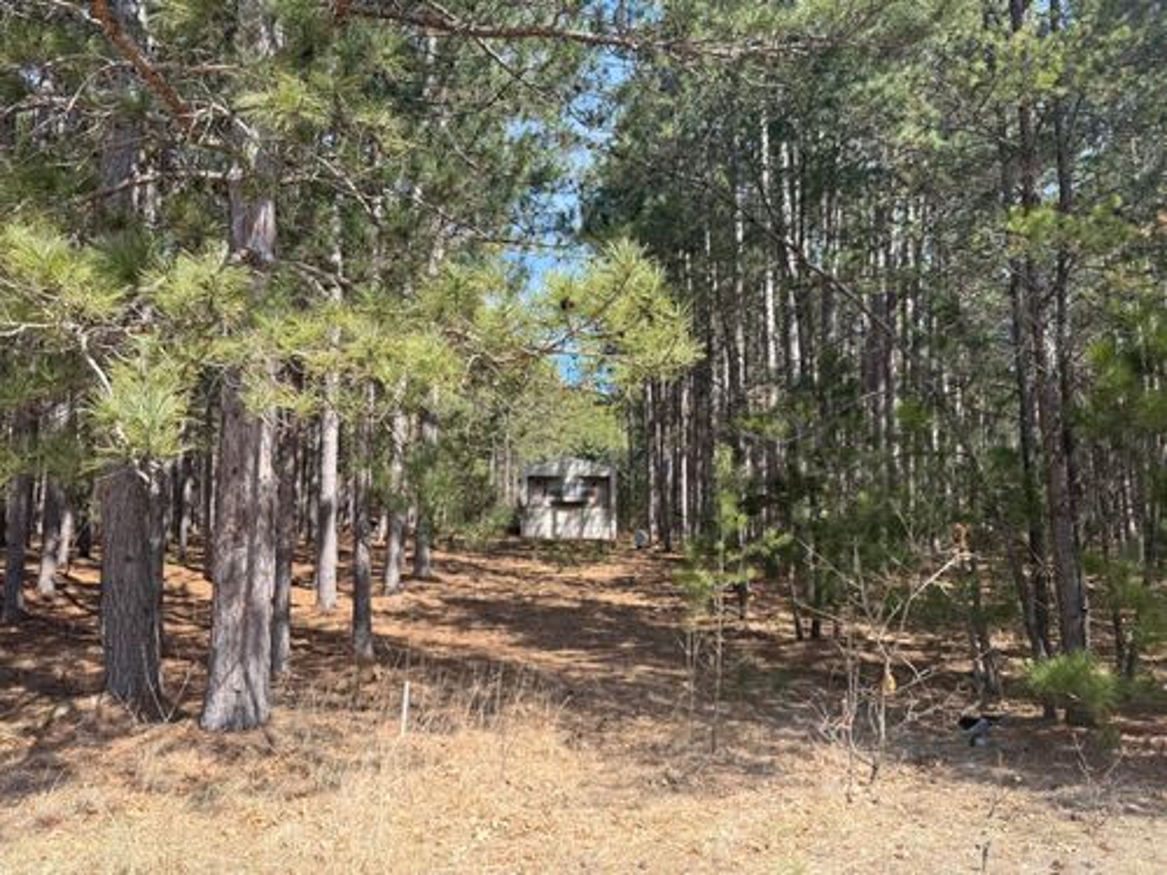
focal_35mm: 24
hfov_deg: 71.6
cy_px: 438
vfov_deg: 56.8
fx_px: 809
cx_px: 584
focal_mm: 6.76
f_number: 1.78
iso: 80
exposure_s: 1/1018
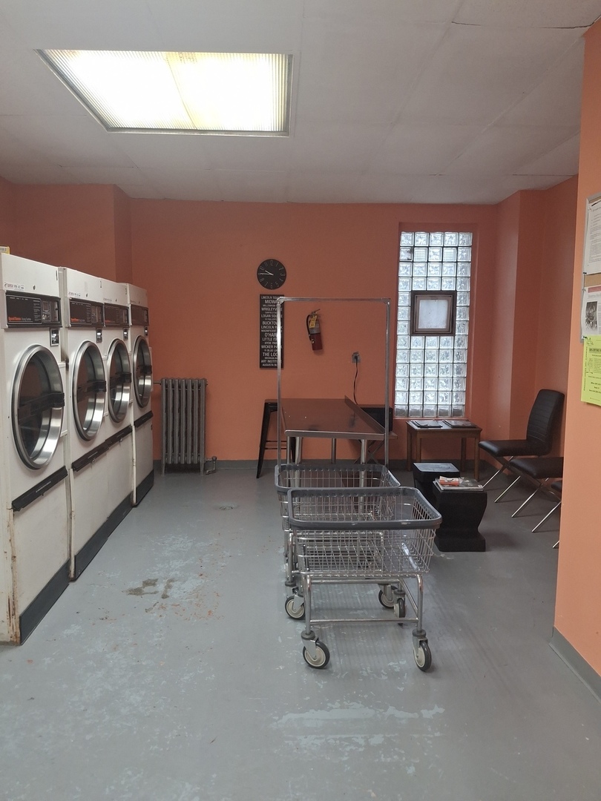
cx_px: 300
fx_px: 579
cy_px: 400
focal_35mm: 25
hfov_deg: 54.9
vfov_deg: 69.4
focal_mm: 4.69
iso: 200
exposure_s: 1/120
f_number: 1.8
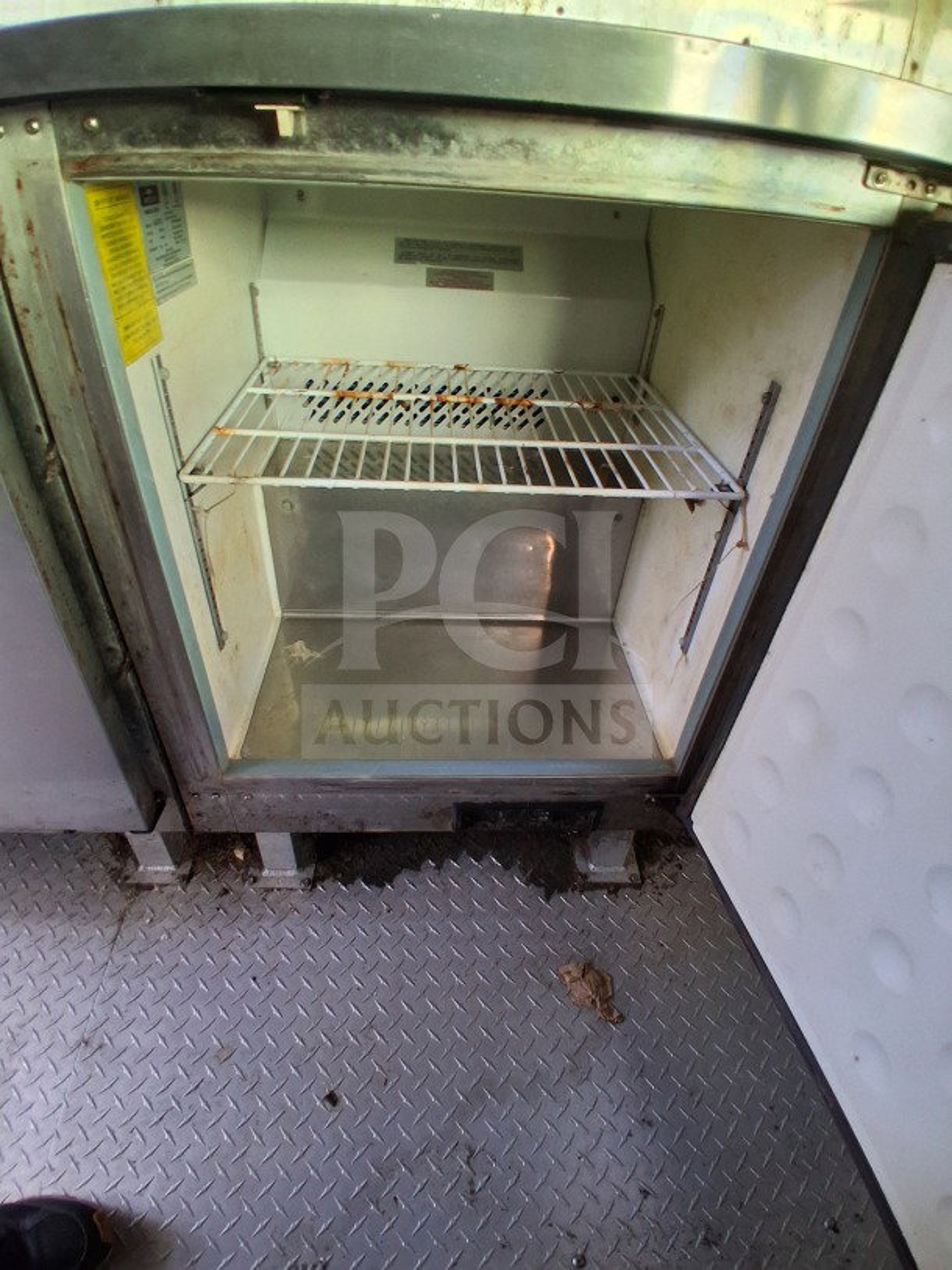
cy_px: 635
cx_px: 476
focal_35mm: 17
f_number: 2.2
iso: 125
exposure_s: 1/40
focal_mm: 1.4
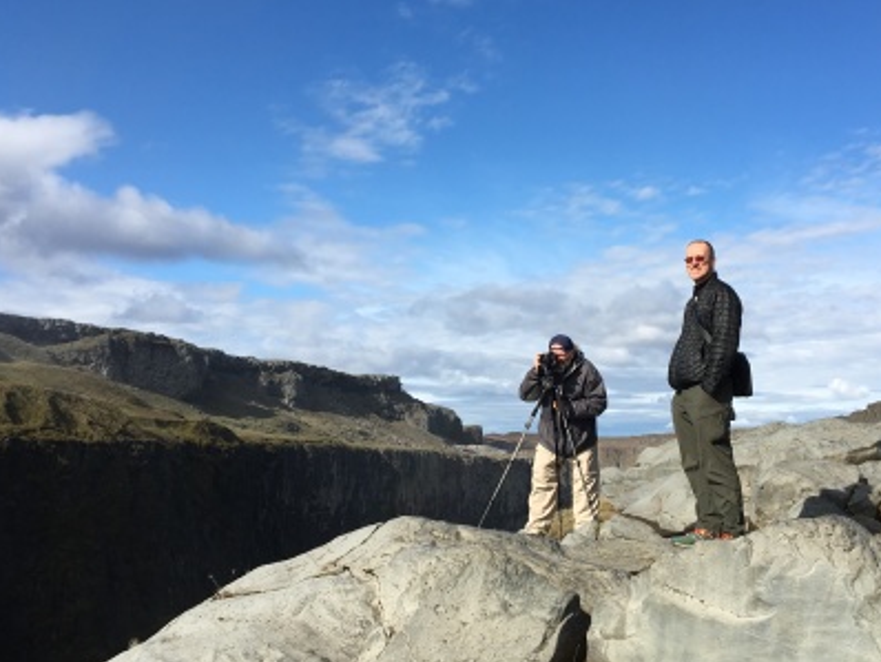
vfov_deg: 36.0
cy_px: 348
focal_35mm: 40
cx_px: 528
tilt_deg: +5.0
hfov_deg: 46.5
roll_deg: -1.5
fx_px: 1019
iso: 25
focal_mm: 4.15
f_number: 2.2
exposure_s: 1/1923
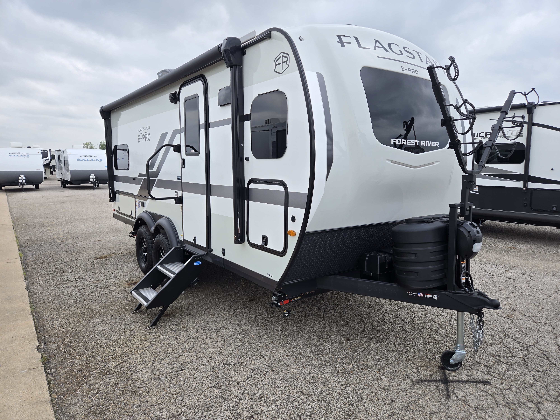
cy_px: 210
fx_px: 372
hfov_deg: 73.9
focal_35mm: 23
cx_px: 280
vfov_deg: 58.9
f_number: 1.8
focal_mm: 5.4
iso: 25
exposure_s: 1/401
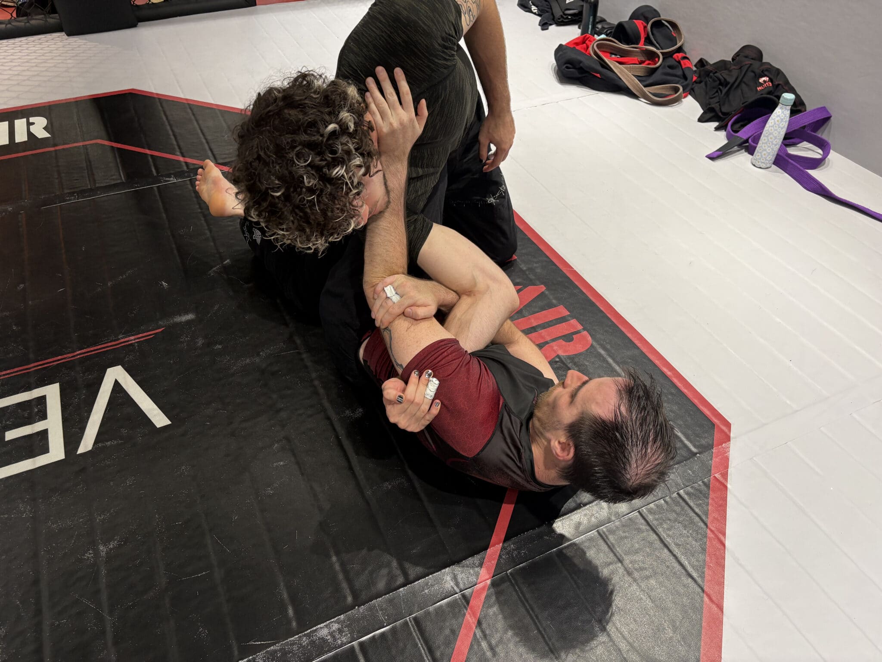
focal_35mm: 26
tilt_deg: -41.9
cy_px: 331
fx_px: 662
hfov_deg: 67.3
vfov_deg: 53.1
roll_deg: +0.8
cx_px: 441
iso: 125
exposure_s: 1/84
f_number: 1.6
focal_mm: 5.96
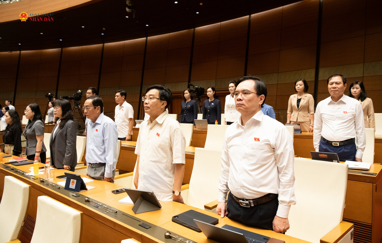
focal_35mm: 25
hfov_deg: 73.2
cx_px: 193
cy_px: 114
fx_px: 257
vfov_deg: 50.5
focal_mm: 24
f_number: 4.5
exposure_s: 1/160
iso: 4000
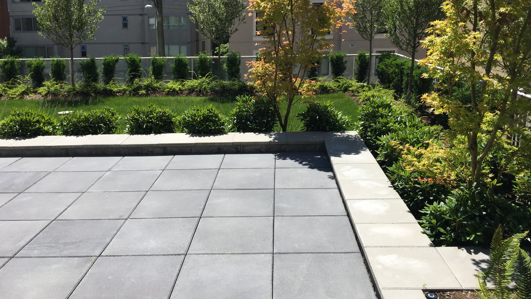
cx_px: 263
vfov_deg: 36.5
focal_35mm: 32
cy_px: 119
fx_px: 451
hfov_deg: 61.0
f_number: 2.2
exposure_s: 1/1647
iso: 32
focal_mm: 4.15
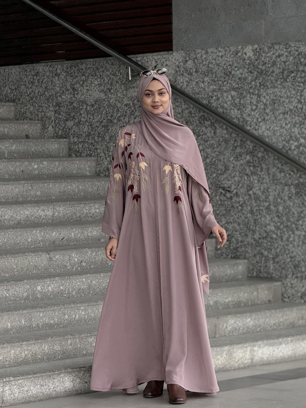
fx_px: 1414
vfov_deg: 16.4
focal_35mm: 120
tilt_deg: -0.6
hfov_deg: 12.3
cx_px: 153
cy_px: 204
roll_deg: -1.0
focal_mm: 15.66
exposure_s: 1/167
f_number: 2.8
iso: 64
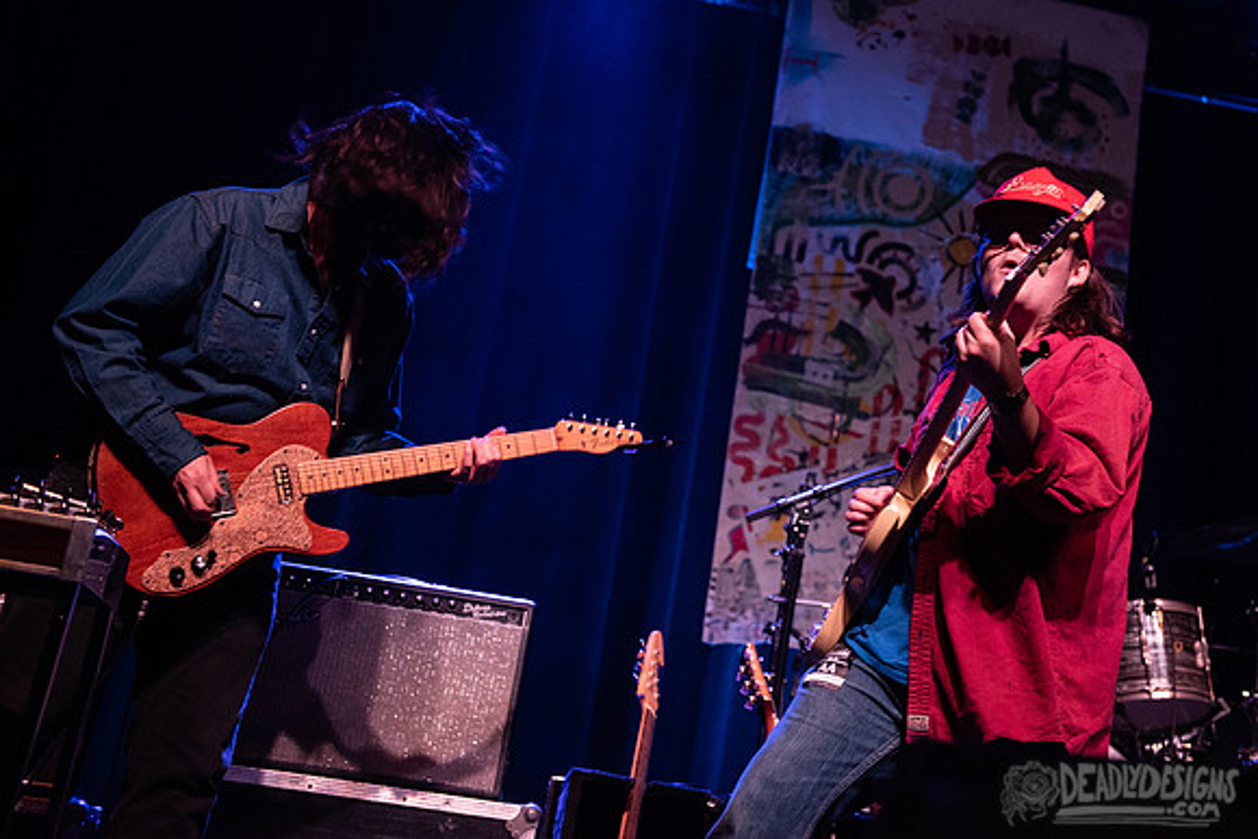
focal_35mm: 56
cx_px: 779
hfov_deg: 35.6
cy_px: 320
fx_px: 1947
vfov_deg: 24.3
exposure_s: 1/125
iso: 2500
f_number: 3.2
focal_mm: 45
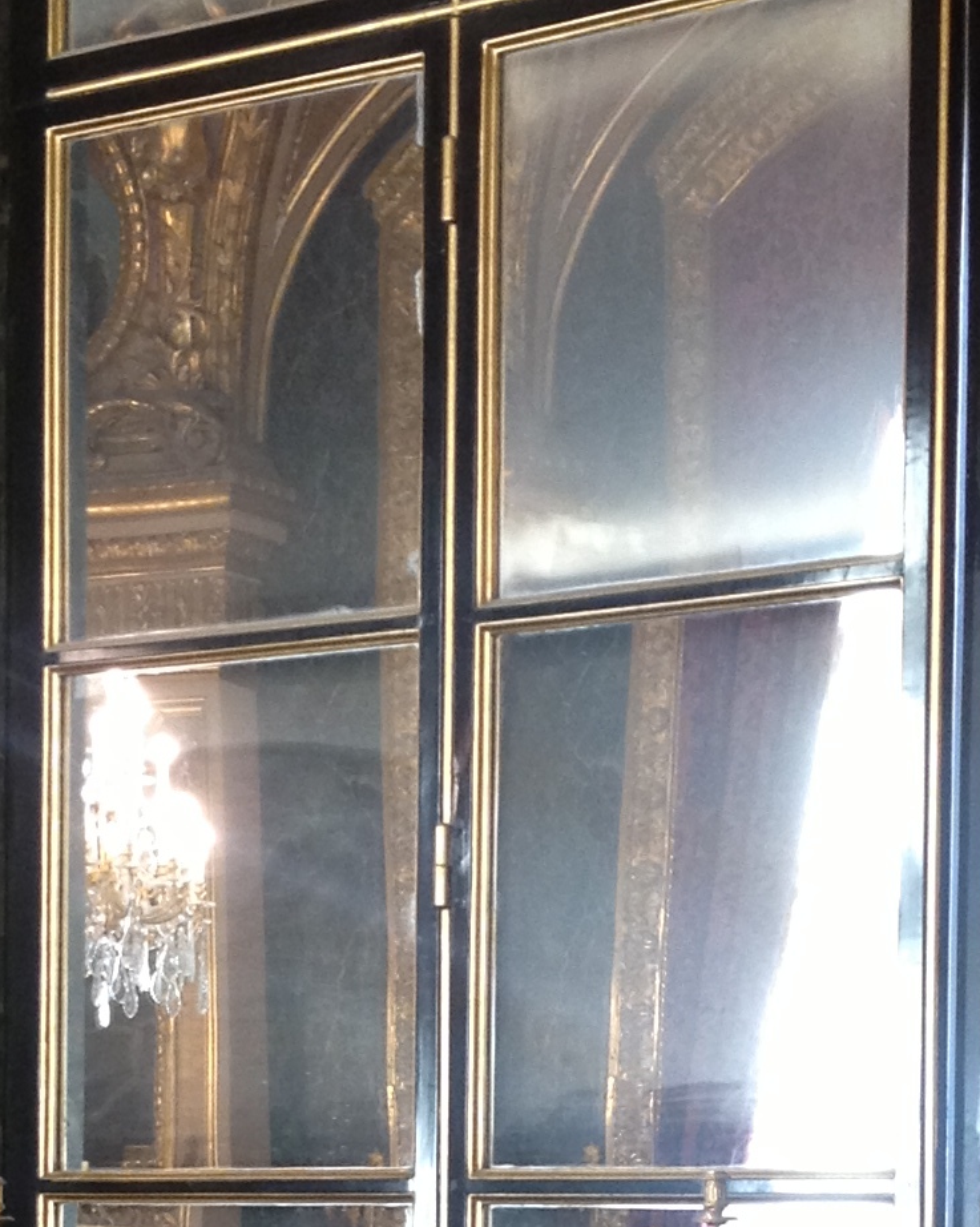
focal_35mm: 121
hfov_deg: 12.7
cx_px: 364
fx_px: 4389
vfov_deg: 15.4
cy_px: 1403
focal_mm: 4.28
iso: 125
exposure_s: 1/20
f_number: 2.4
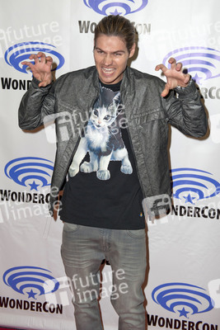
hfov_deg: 28.1
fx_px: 440
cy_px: 165
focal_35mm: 48
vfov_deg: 41.1
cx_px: 110
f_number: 4.5
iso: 400
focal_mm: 48
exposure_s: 1/400
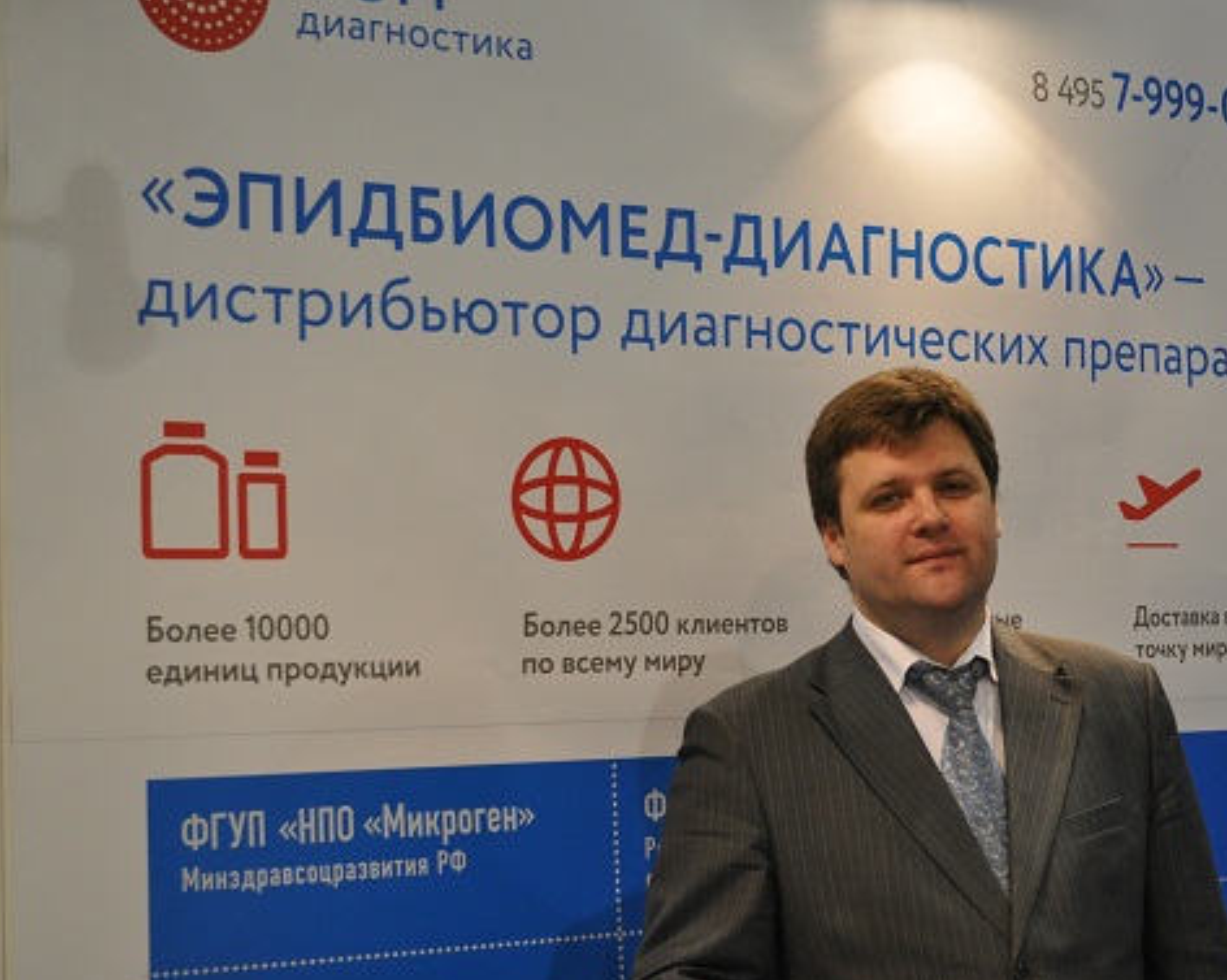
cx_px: 977
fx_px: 2968
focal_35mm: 82
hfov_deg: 23.0
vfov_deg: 18.7
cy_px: 528
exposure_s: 1/60
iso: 800
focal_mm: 35
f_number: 5
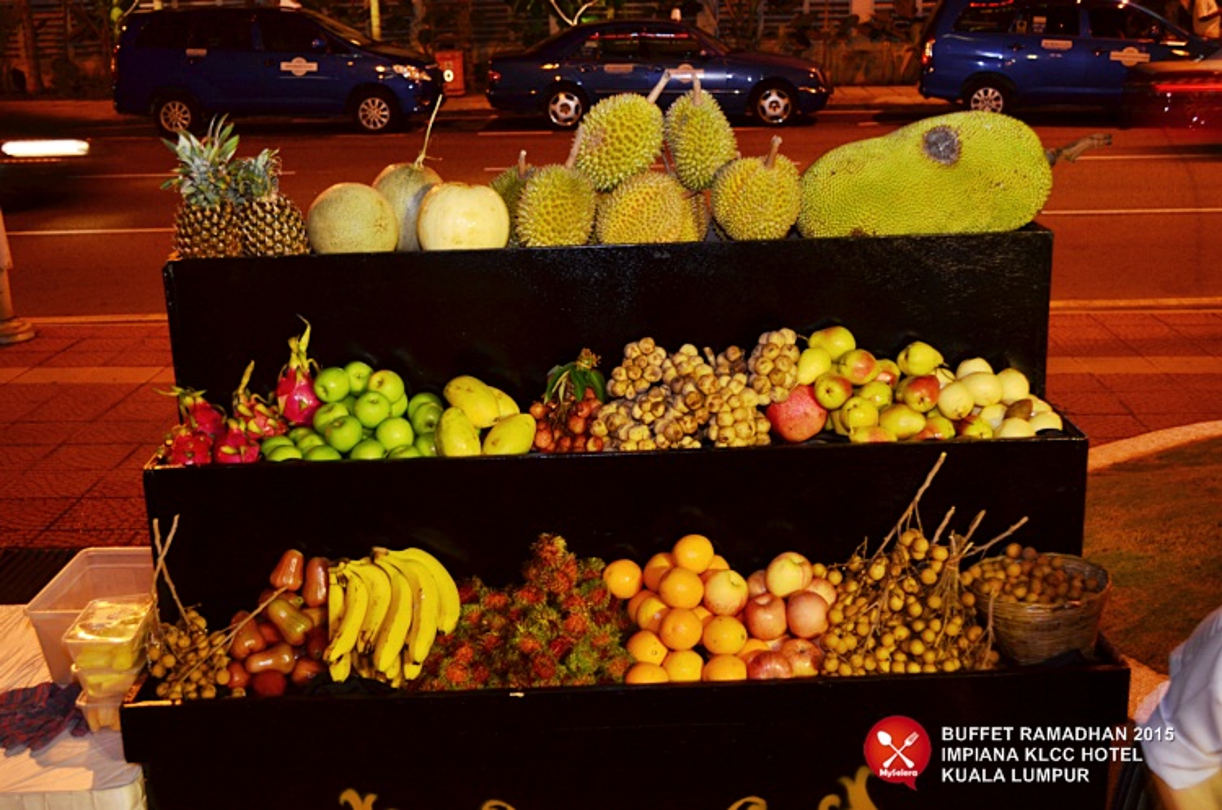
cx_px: 611
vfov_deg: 30.7
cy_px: 405
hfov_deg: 45.0
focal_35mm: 44
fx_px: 1474
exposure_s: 1/13
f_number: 4.5
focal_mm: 29
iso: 400
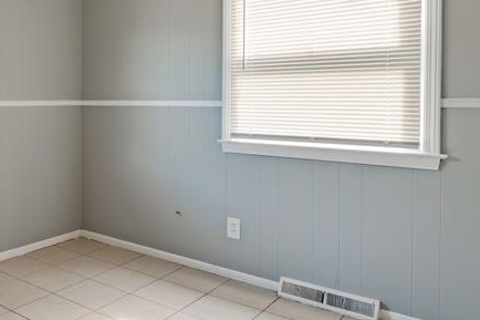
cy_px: 115
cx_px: 59
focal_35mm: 33
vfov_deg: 39.6
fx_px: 440
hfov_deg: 51.4
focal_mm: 14
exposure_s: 1/25
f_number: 18
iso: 400
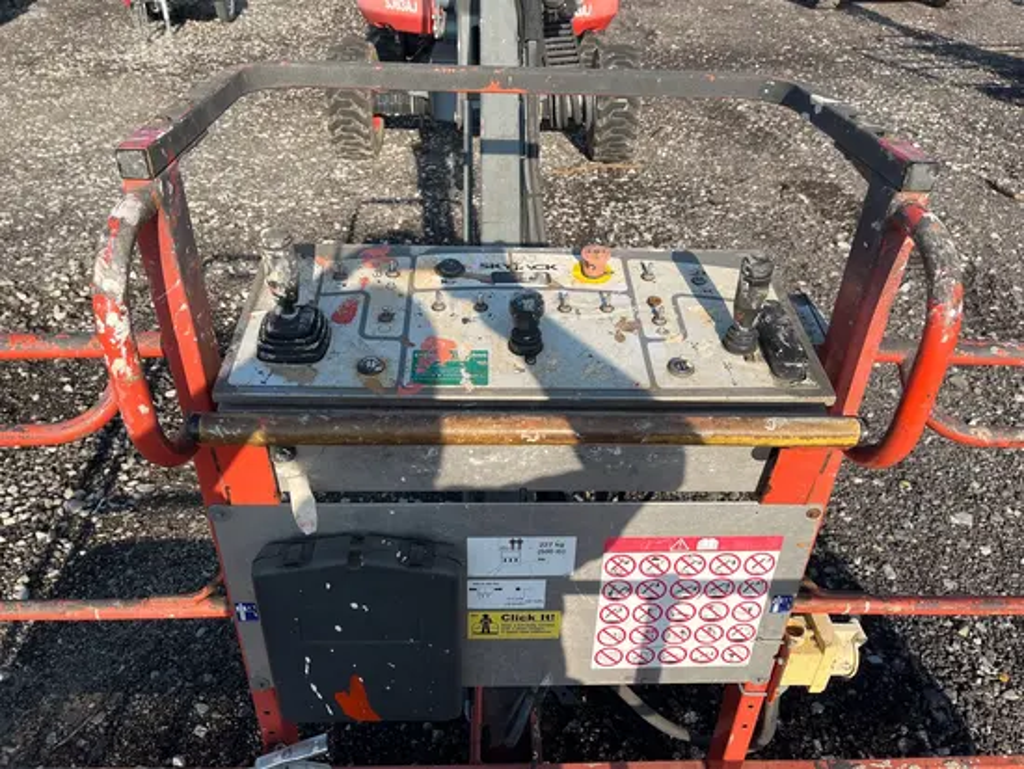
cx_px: 512
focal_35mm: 26
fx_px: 769
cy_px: 384
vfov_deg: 53.1
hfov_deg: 67.3
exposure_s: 1/2309
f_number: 1.6
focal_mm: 5.1
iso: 50
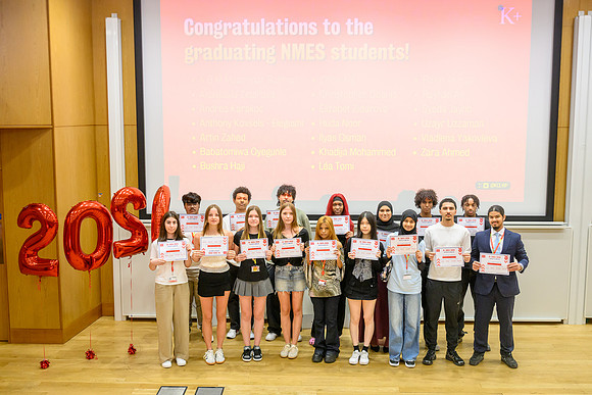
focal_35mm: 39
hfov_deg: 49.5
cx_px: 296
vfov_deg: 34.2
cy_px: 198
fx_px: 642
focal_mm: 39
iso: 4000
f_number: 2.8
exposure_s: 1/500
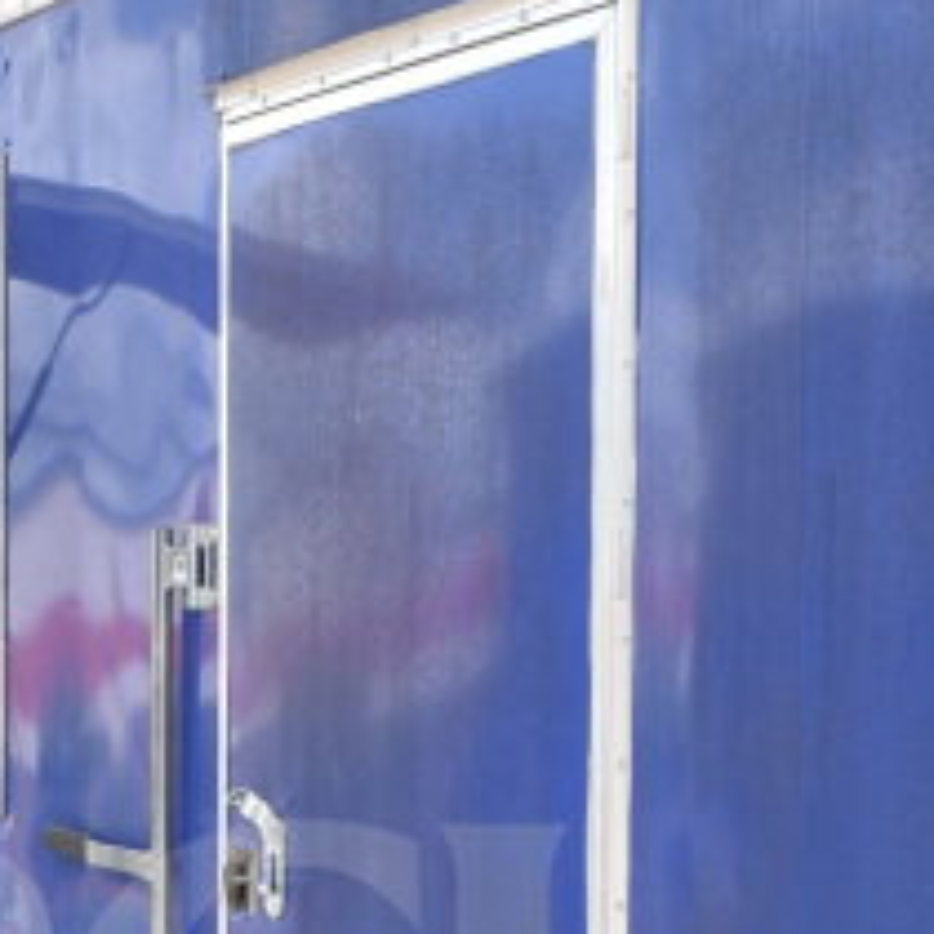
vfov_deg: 13.8
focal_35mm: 122
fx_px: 3724
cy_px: 1176
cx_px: 165
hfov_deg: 14.2
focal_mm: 22
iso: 200
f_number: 6.3
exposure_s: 1/160
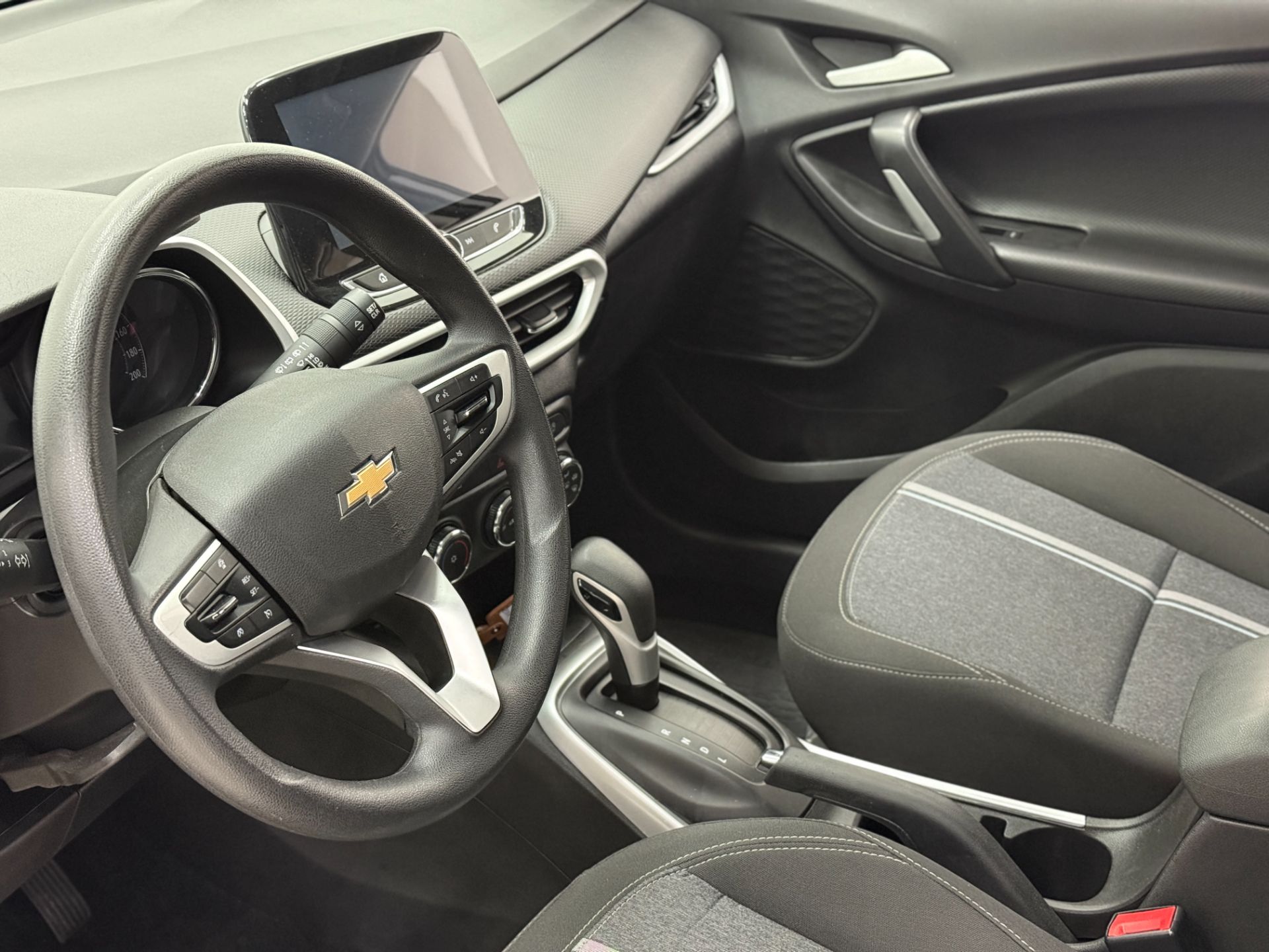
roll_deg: +0.3
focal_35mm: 48
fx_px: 1760
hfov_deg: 39.7
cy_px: 476
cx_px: 634
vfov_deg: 30.3
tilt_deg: -27.5
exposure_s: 1/30
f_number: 1.78
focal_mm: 6.76
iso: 500
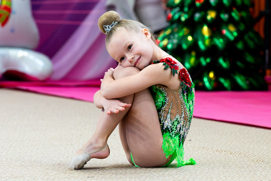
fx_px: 1944
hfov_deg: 8.0
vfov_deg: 5.3
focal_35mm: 258
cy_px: 79
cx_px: 127
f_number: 3.2
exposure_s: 1/640
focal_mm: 97
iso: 4000
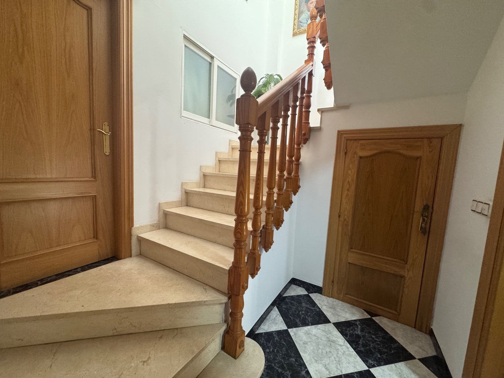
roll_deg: -1.9
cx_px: 252
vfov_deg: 85.7
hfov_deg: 102.1
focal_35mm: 14
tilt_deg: -4.1
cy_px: 189
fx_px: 204
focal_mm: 2.22
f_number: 2.2
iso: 500
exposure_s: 1/60
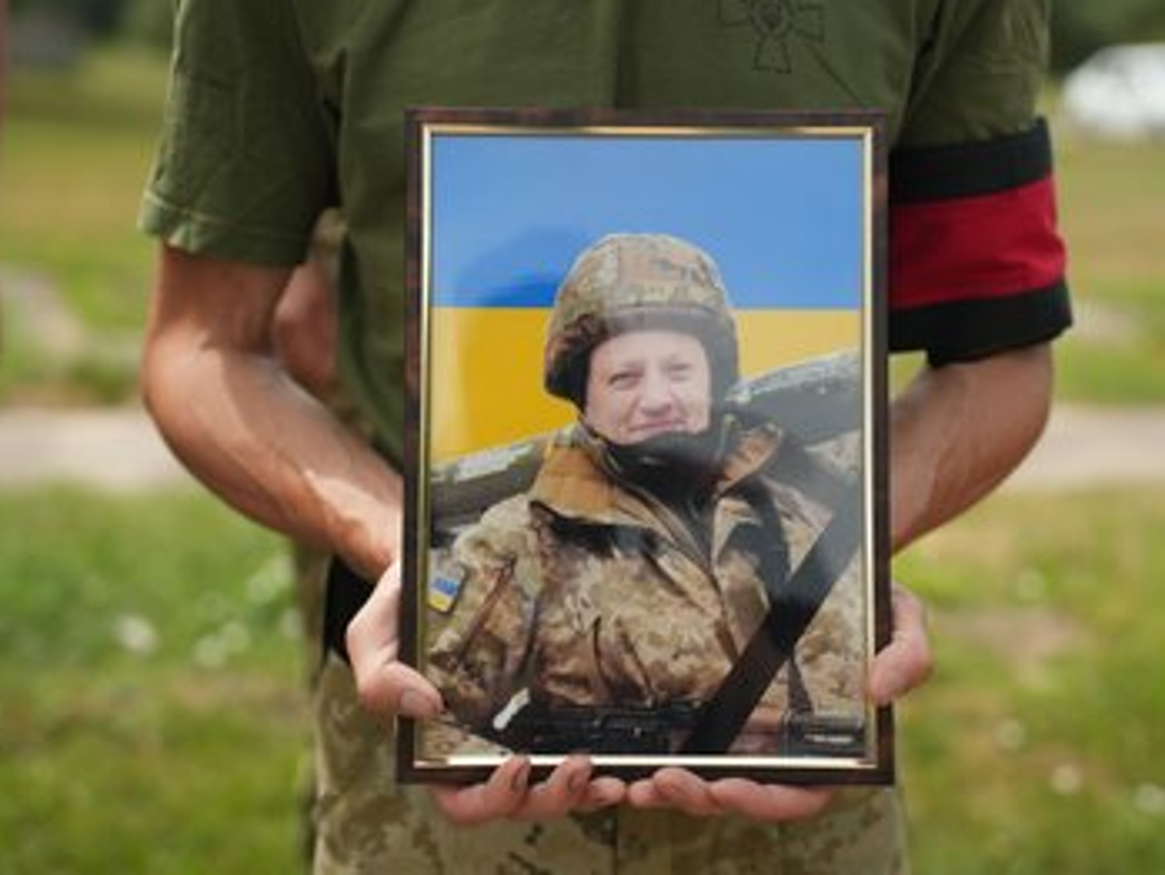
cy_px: 439
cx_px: 644
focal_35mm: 64
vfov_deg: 22.9
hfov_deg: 30.2
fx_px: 2155
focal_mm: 58
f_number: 2.8
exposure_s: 1/500
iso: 1000
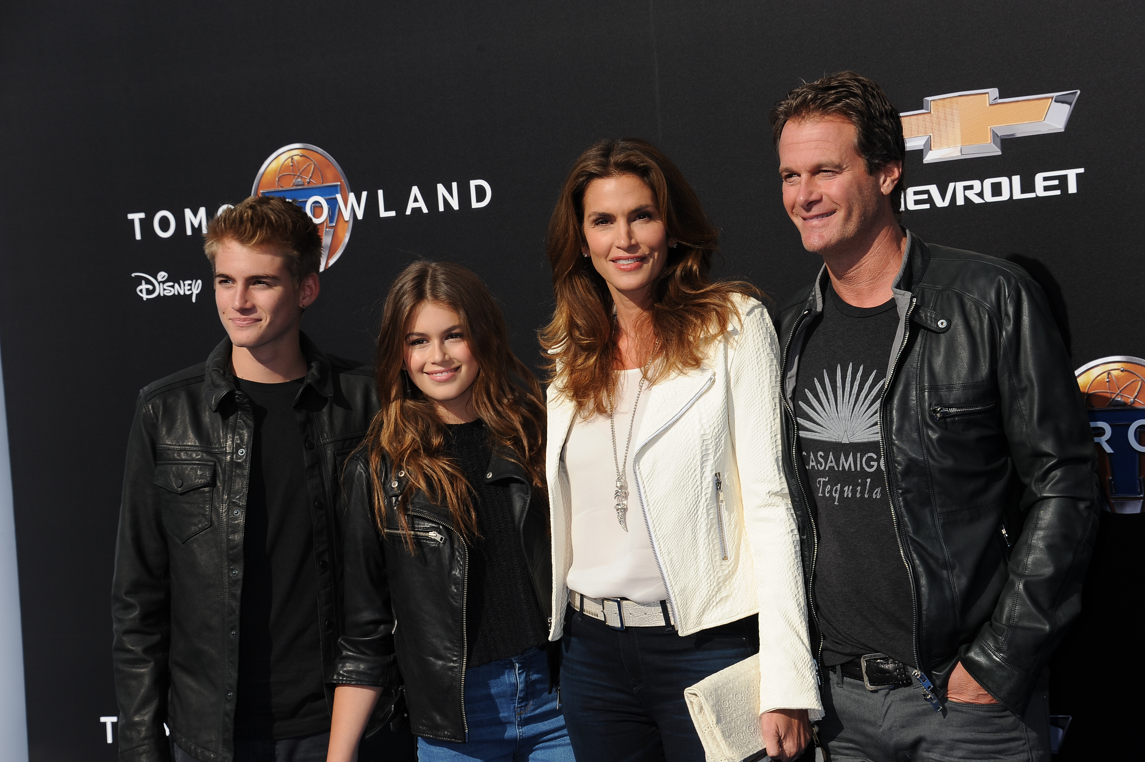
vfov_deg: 13.9
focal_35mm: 98
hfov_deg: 20.8
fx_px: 3115
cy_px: 381
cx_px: 572
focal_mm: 98
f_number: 11
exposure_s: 1/500
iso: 200
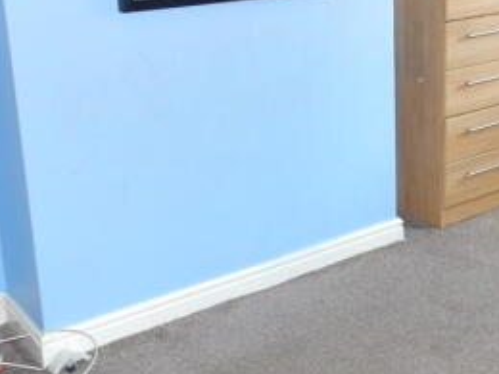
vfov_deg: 26.0
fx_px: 807
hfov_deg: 34.1
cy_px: 149
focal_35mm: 56
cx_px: 329
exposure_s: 1/30
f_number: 3.7
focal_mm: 4.5
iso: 400
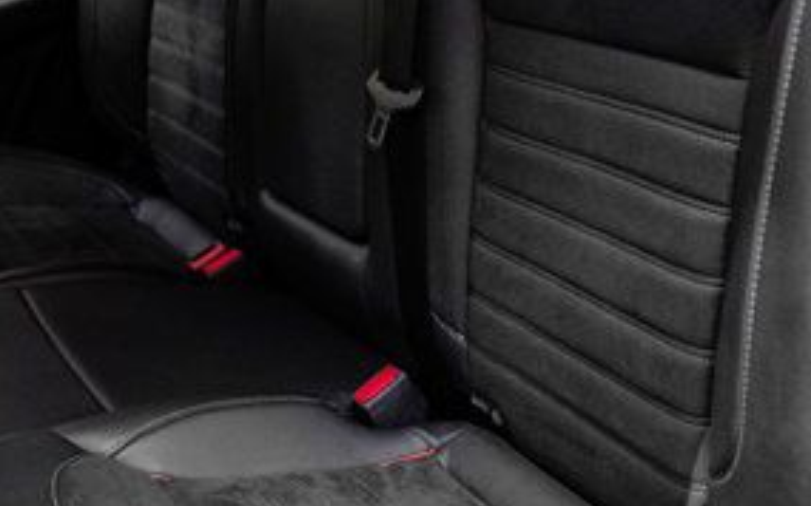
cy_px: 33
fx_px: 1215
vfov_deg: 22.8
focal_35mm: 55
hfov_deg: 36.9
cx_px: 401
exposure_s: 1/200
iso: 1250
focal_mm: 24
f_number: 2.8
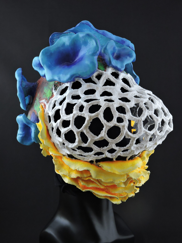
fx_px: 456
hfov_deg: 22.6
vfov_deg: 29.8
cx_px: 91
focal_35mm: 65
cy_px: 122
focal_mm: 11.6
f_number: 4.2
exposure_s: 1/8
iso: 500
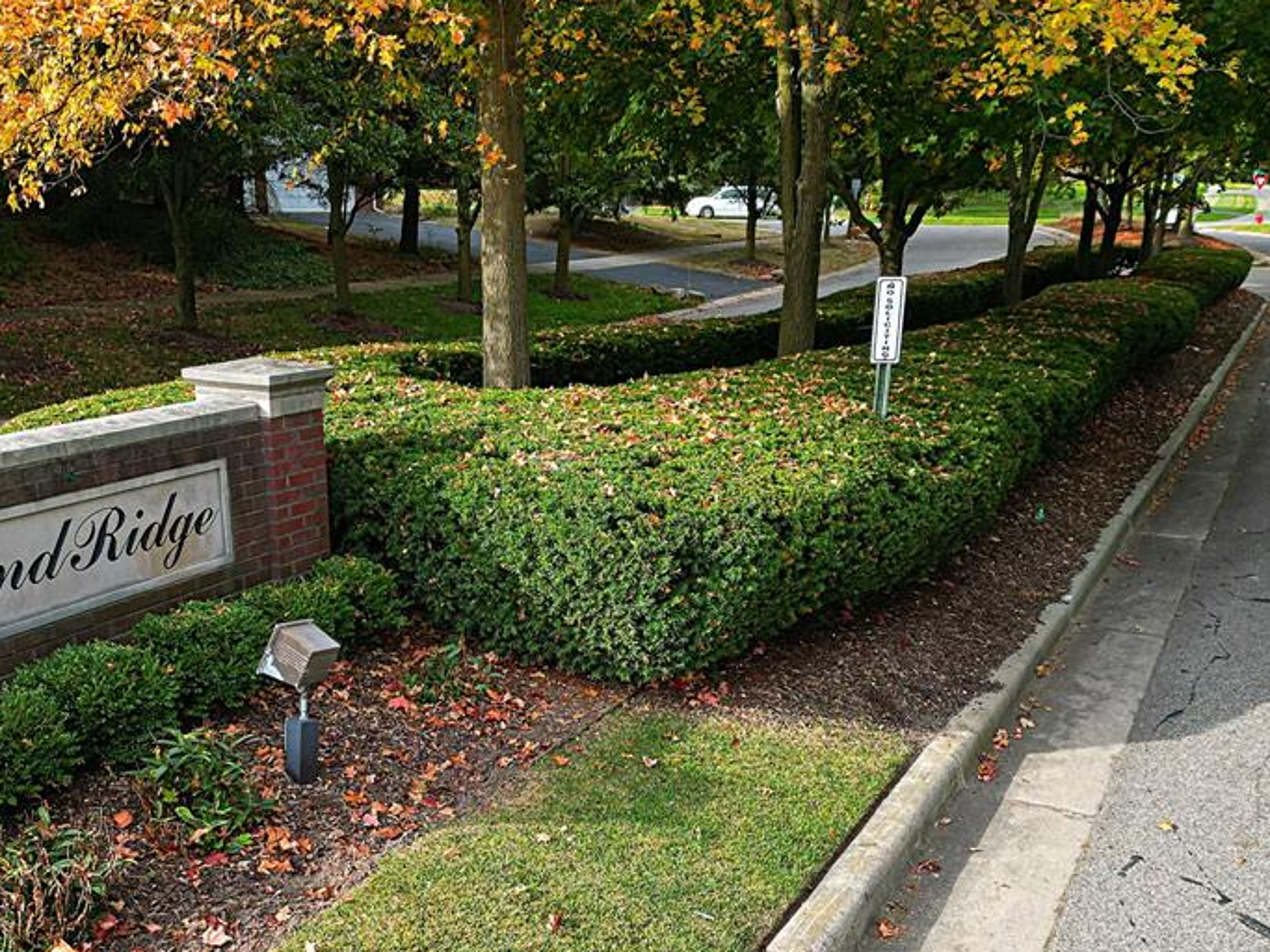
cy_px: 681
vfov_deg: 38.9
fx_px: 1321
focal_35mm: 36
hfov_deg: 51.3
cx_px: 562
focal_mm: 6.7
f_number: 1.7
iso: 120
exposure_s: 1/725
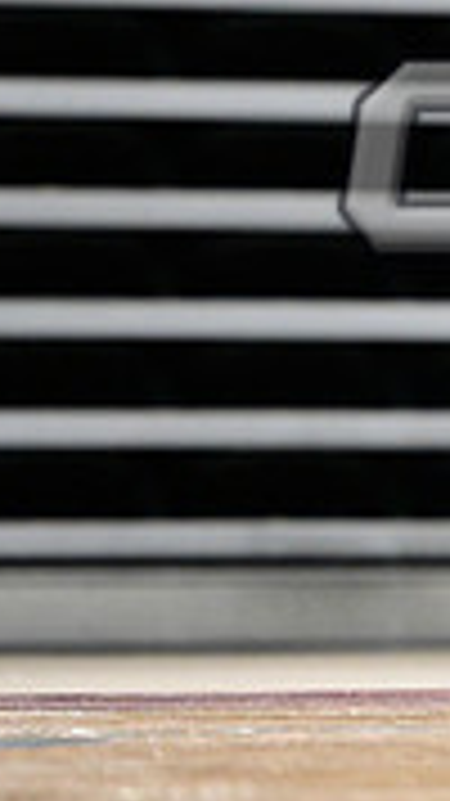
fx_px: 14460
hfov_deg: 1.8
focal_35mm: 681
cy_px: 180
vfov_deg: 3.2
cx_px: 1017
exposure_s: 1/1000
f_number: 3.2
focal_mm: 200
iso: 6400
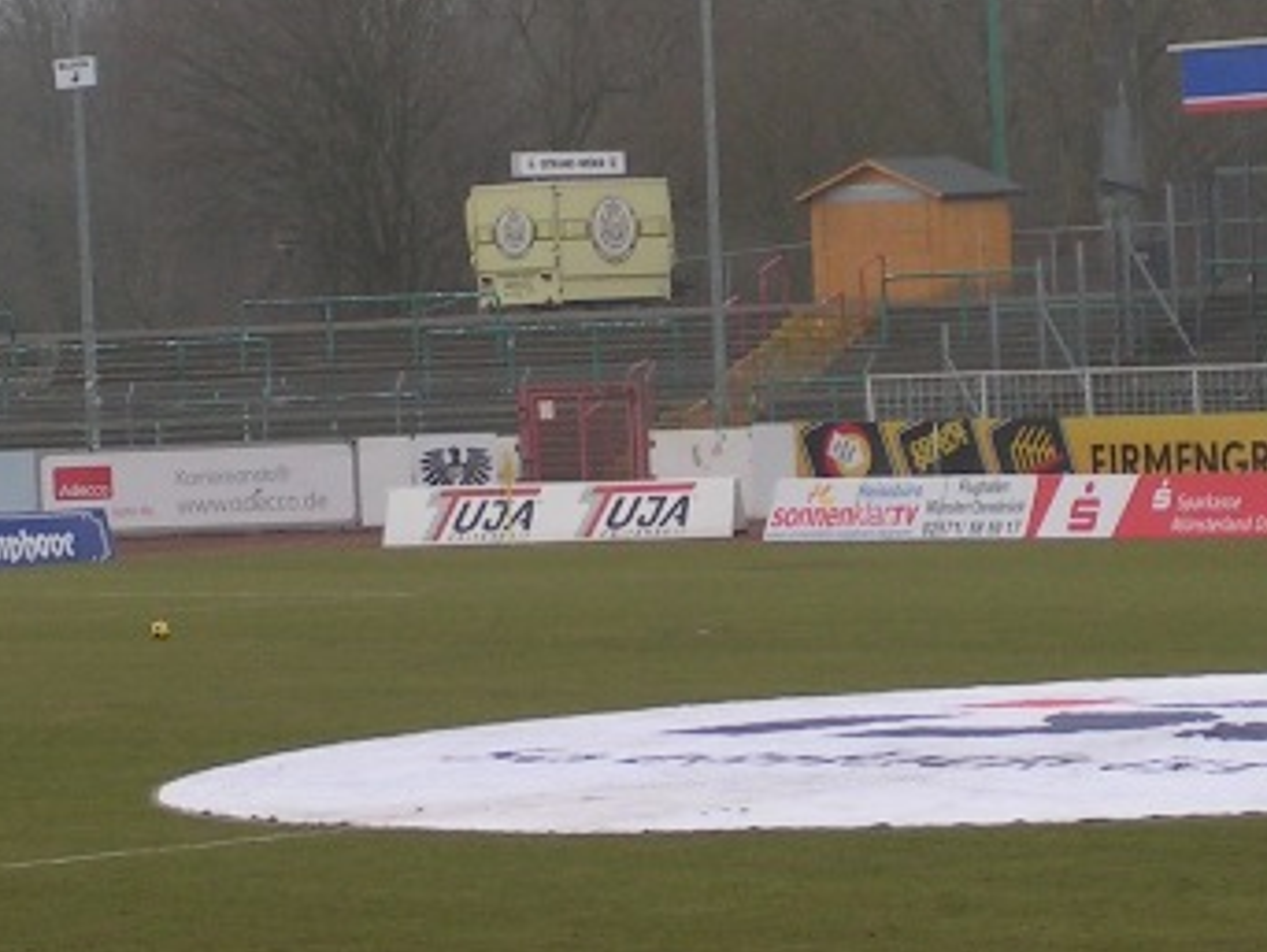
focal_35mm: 222
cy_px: -85
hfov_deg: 8.9
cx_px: 574
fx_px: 8131
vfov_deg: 6.7
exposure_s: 1/160
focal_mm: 14.5
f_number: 5
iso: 50
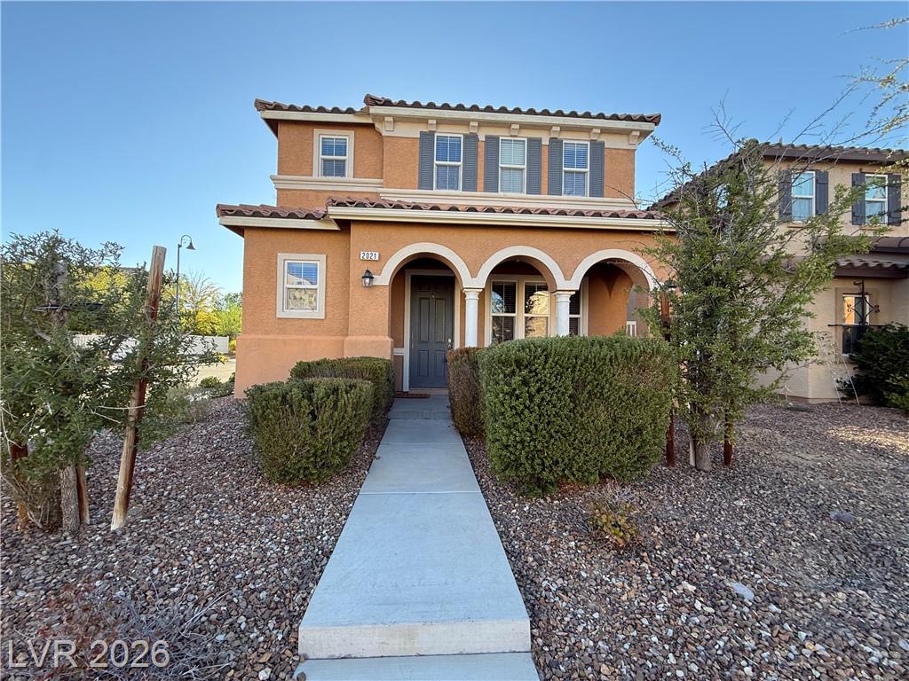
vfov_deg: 85.7
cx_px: 454
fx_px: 368
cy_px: 340
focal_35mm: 14
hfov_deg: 102.1
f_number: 2.2
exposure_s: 1/211
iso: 50
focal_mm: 2.22
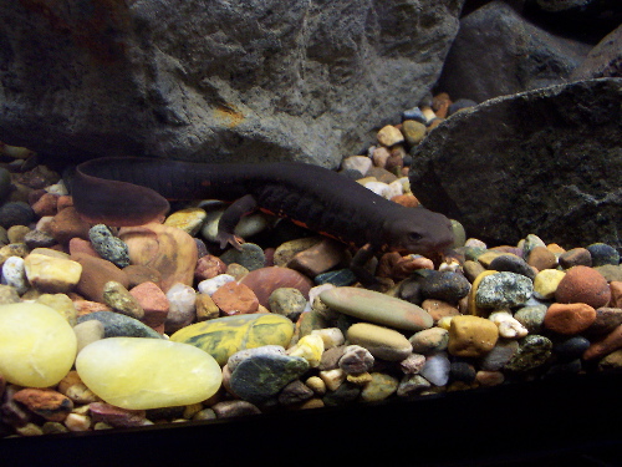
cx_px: 311
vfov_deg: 38.7
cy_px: 234
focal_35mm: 37
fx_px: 665
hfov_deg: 50.1
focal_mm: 5.6
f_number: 2.8
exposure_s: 1/15
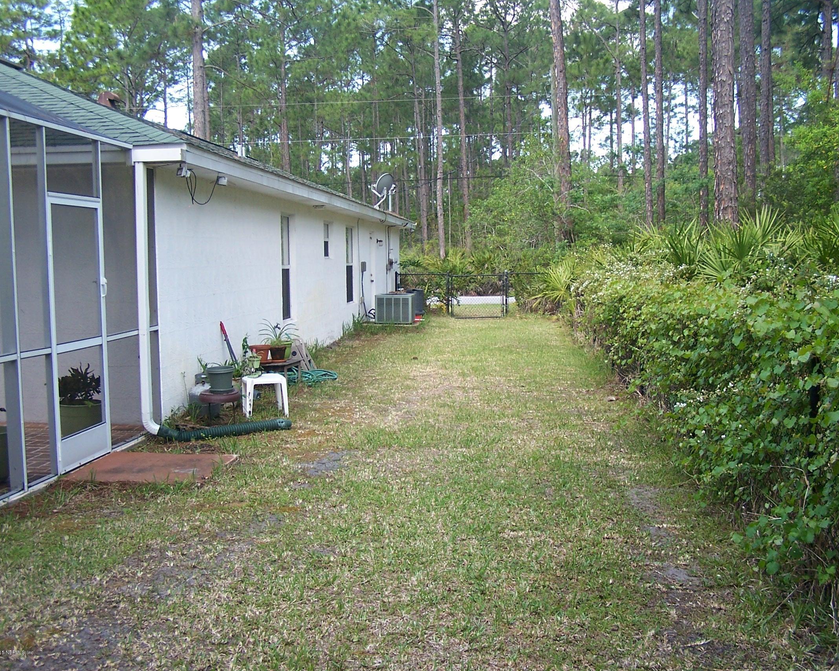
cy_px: 335
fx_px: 993
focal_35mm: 40
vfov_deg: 37.3
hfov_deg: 45.8
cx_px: 440
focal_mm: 6.3
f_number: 2.8
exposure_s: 1/125
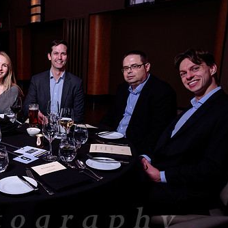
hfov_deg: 40.1
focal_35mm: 40
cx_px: 44
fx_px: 298
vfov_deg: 41.8
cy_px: 121
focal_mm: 24
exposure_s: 1/40
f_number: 4
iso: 800
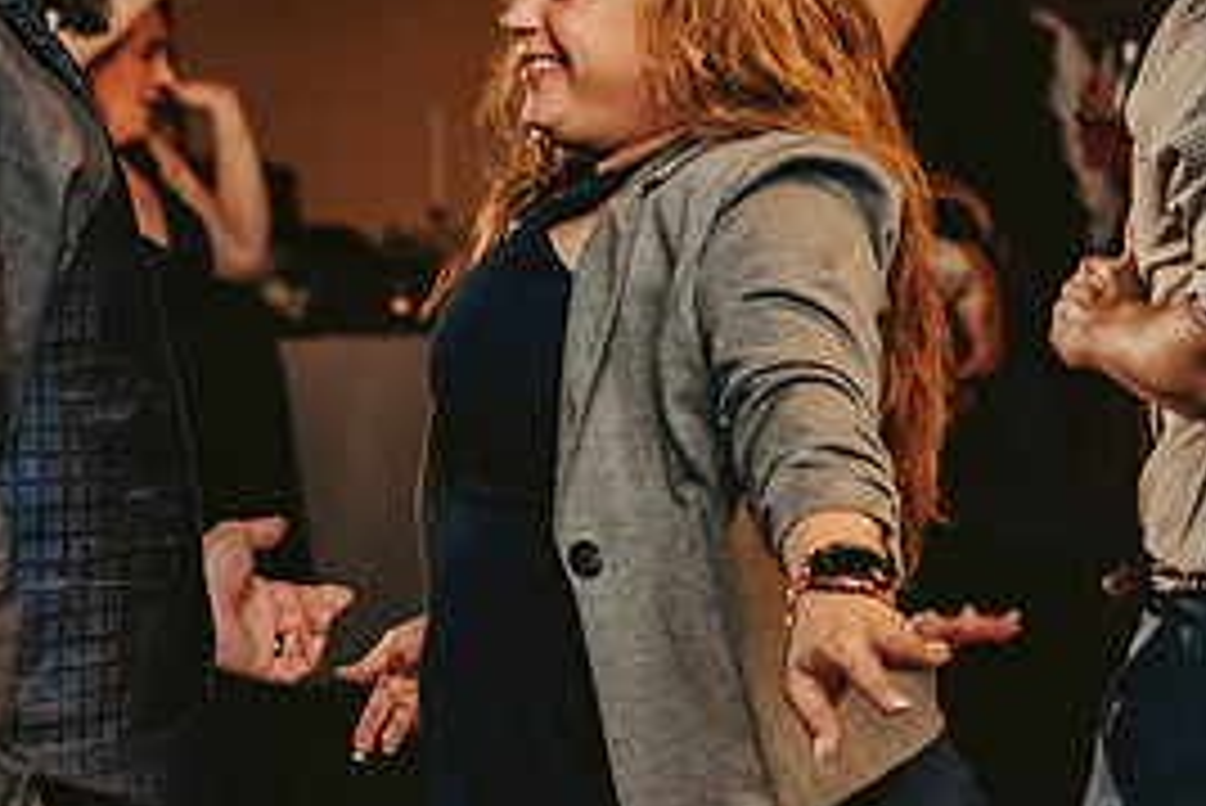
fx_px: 4056
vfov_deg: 11.3
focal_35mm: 121
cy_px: 349
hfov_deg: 16.6
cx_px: 68
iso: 2000
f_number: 3.2
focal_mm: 56
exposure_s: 1/200
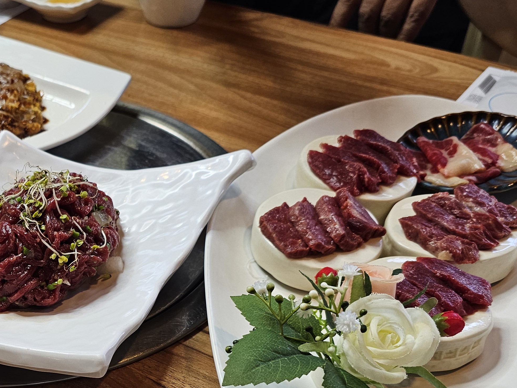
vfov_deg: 29.6
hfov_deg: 37.5
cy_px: 350
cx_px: 41
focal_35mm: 47
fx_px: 702
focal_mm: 6.3
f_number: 1.7
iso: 100
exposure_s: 1/120
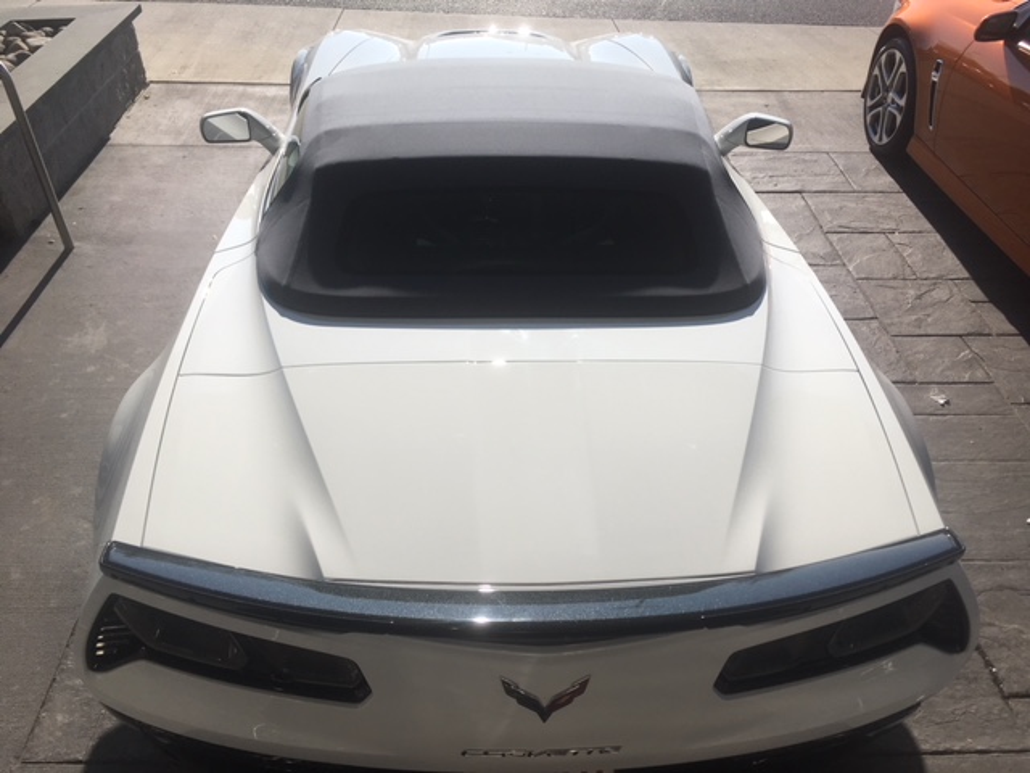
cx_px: 515
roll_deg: +2.1
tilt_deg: -38.6
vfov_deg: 48.2
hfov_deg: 61.7
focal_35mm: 29
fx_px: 863
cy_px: 386
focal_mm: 4.15
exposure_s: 1/2198
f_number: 2.2
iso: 25
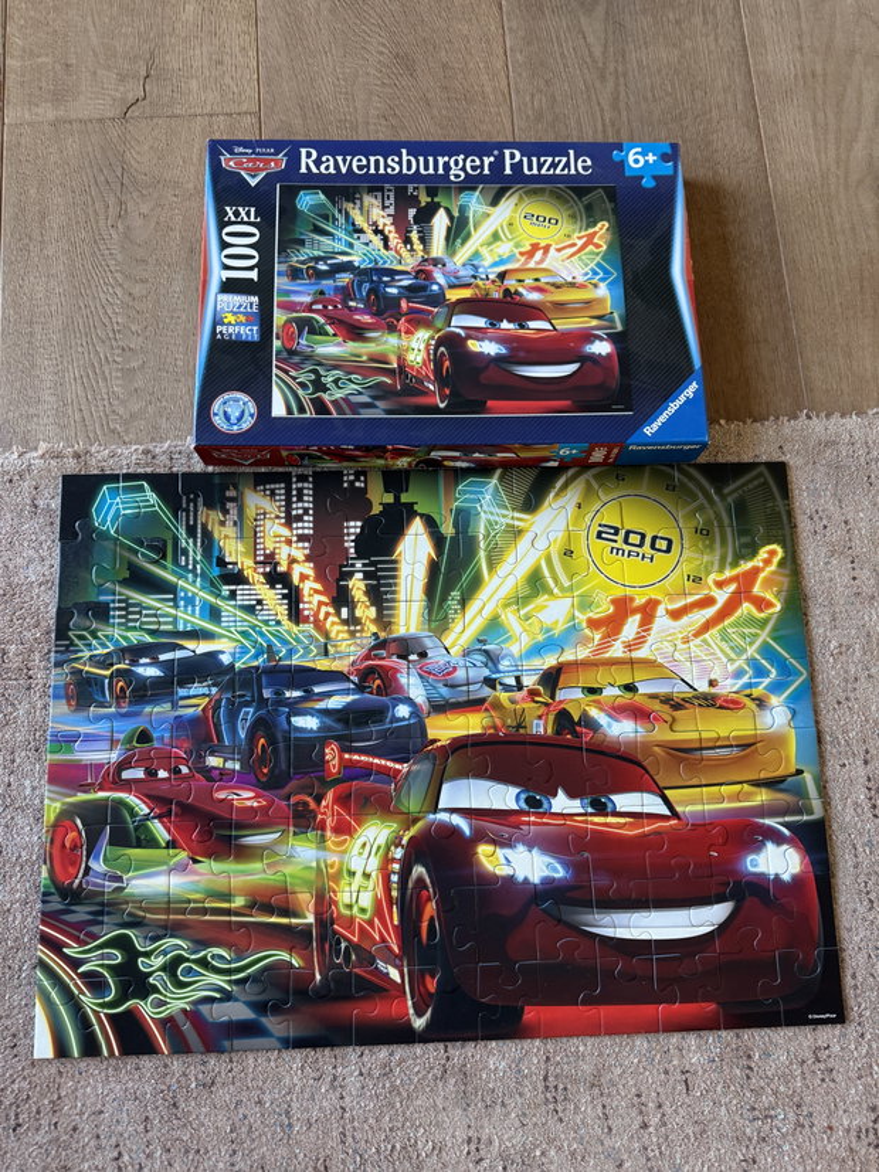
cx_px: 440
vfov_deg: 71.6
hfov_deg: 56.8
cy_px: 586
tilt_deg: -79.0
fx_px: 813
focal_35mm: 24
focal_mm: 6.76
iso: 250
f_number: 1.78
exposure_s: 1/60
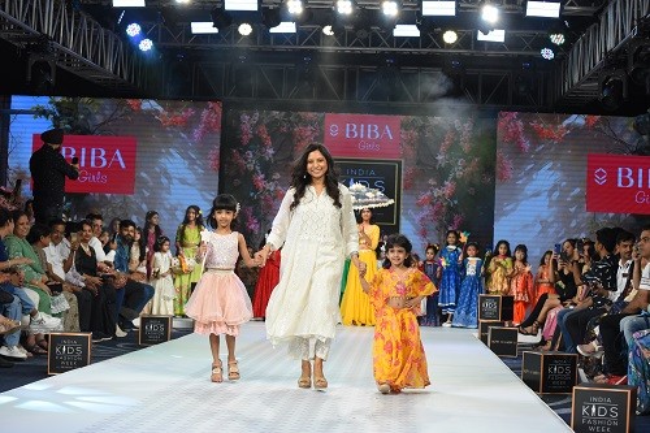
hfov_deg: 28.9
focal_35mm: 70
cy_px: 216
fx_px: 1263
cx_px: 325
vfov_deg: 19.4
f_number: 7.1
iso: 2500
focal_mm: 70
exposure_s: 1/1000
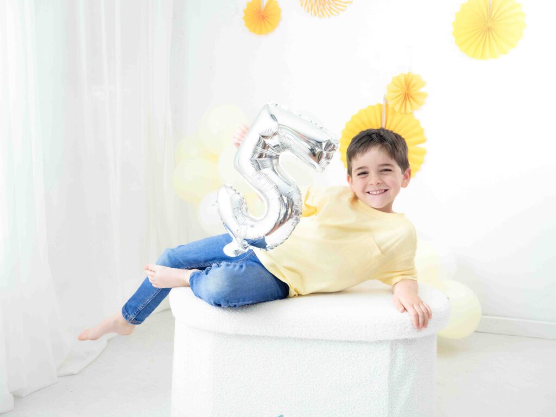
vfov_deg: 44.2
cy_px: 208
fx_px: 514
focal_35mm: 32
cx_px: 278
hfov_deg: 56.8
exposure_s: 1/200
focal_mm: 16
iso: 800
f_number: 3
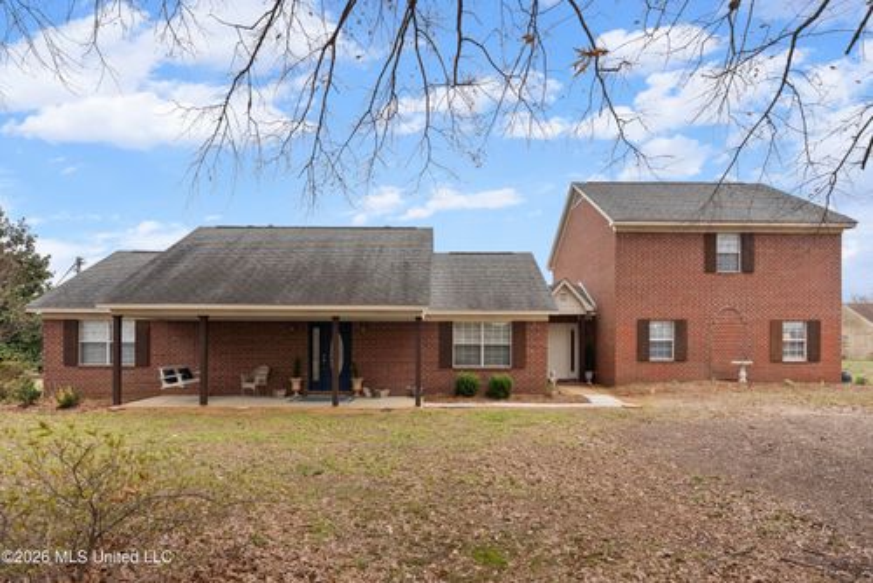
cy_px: 292
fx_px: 437
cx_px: 436
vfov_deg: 67.5
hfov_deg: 90.0
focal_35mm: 18
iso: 800
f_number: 9
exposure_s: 1/320
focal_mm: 18
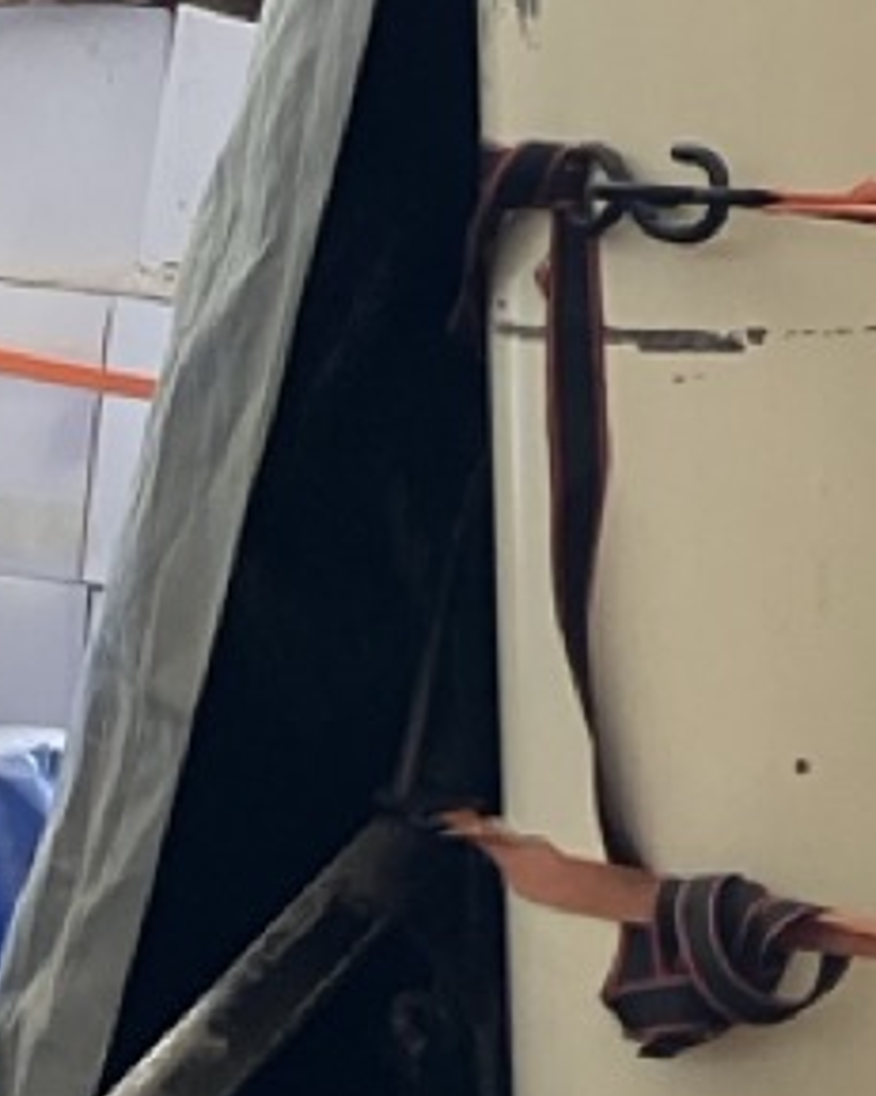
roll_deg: +0.1
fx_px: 3923
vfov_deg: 15.8
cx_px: 1763
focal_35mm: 121
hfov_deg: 11.5
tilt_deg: -1.0
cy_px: 205
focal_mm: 3.99
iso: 320
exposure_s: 1/41
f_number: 1.8
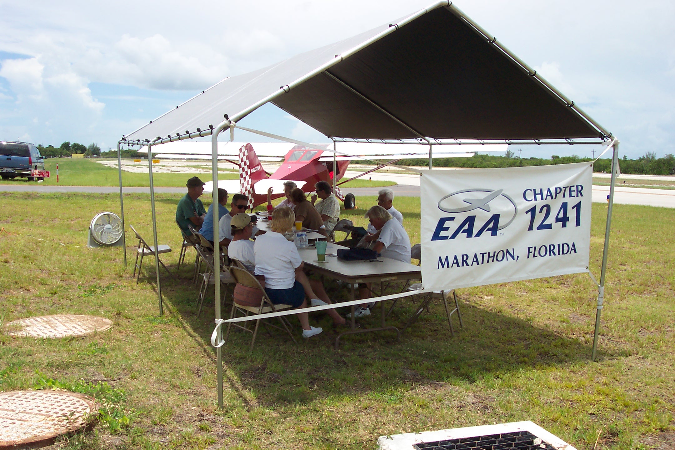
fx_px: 712
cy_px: 225
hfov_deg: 50.7
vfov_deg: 35.1
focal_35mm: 38
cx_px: 338
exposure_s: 1/700
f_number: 4.8
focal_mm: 8
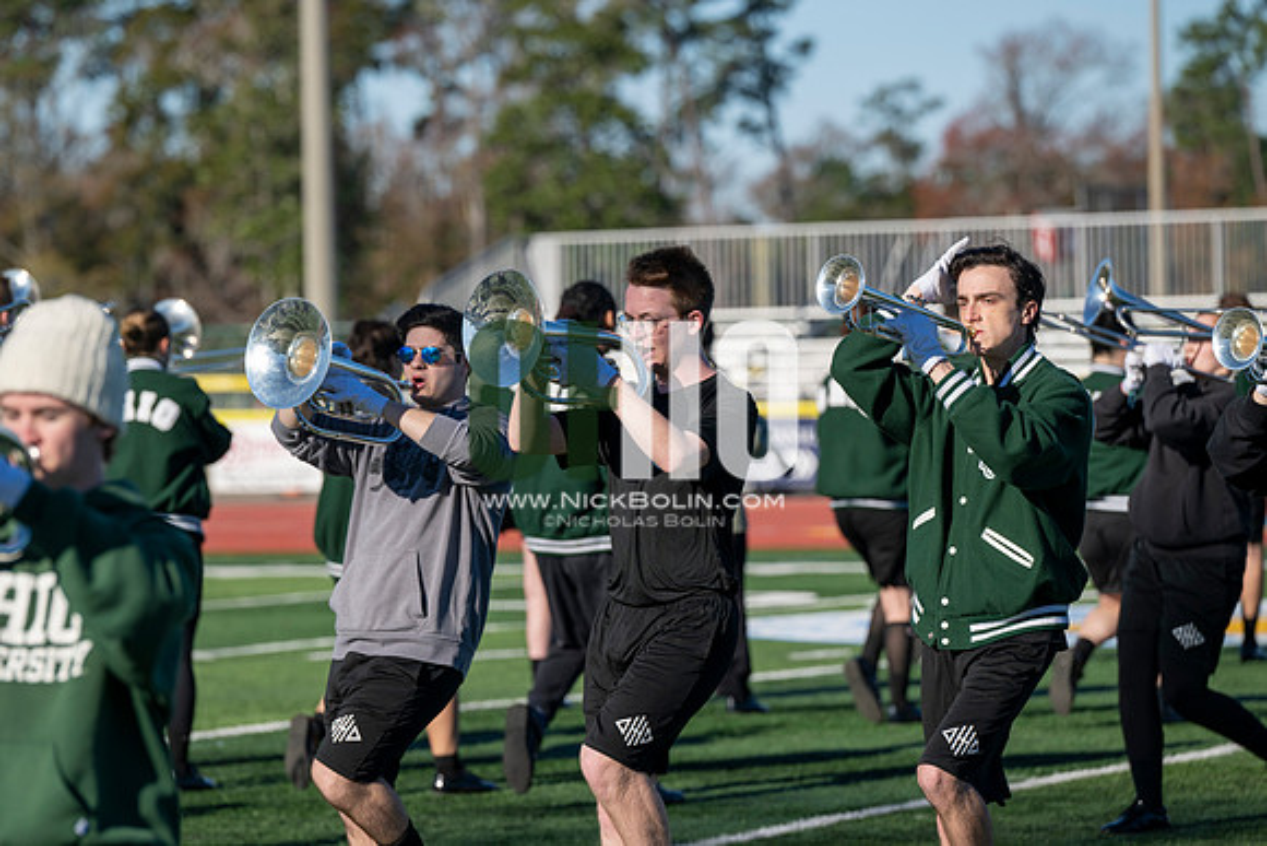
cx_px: 634
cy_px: 423
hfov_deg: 10.3
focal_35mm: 200
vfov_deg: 6.9
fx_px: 7040
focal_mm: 200
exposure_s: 1/2000
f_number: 5
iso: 250
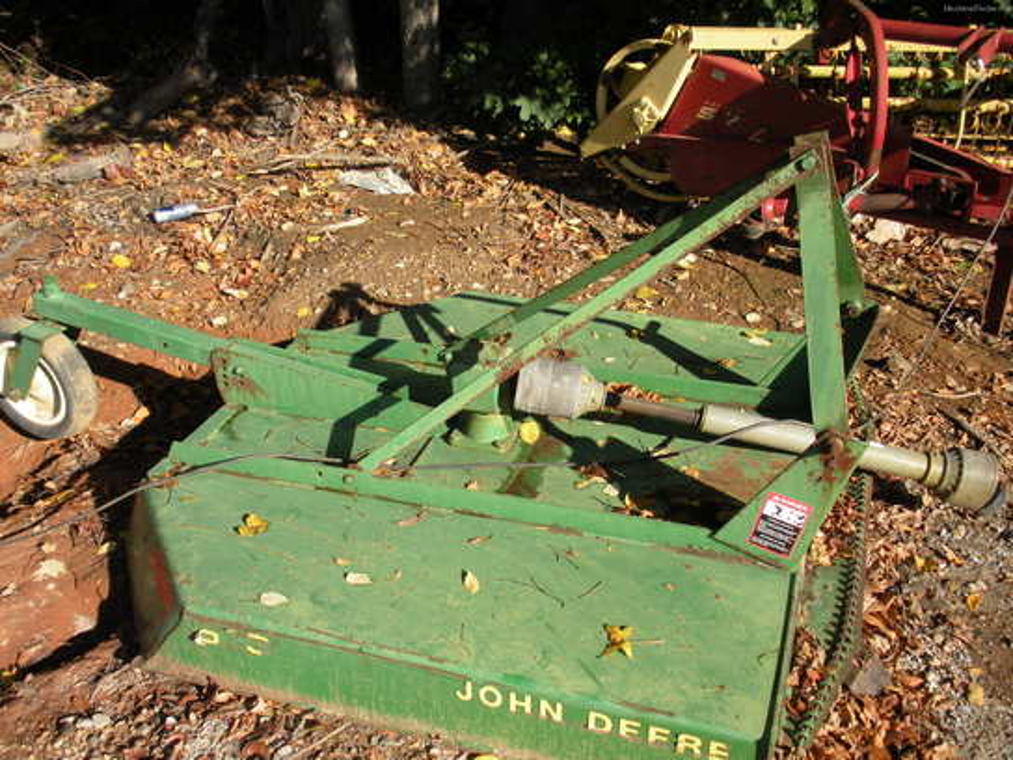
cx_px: 506
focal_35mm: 35
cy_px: 380
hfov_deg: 52.6
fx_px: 1024
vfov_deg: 40.7
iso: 64
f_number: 3.5
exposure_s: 1/426
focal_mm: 6.3
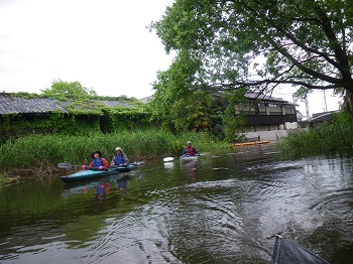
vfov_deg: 49.7
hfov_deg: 63.5
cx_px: 176
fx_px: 285
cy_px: 132
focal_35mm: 28
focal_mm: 5
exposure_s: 1/80
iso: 50
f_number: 3.5
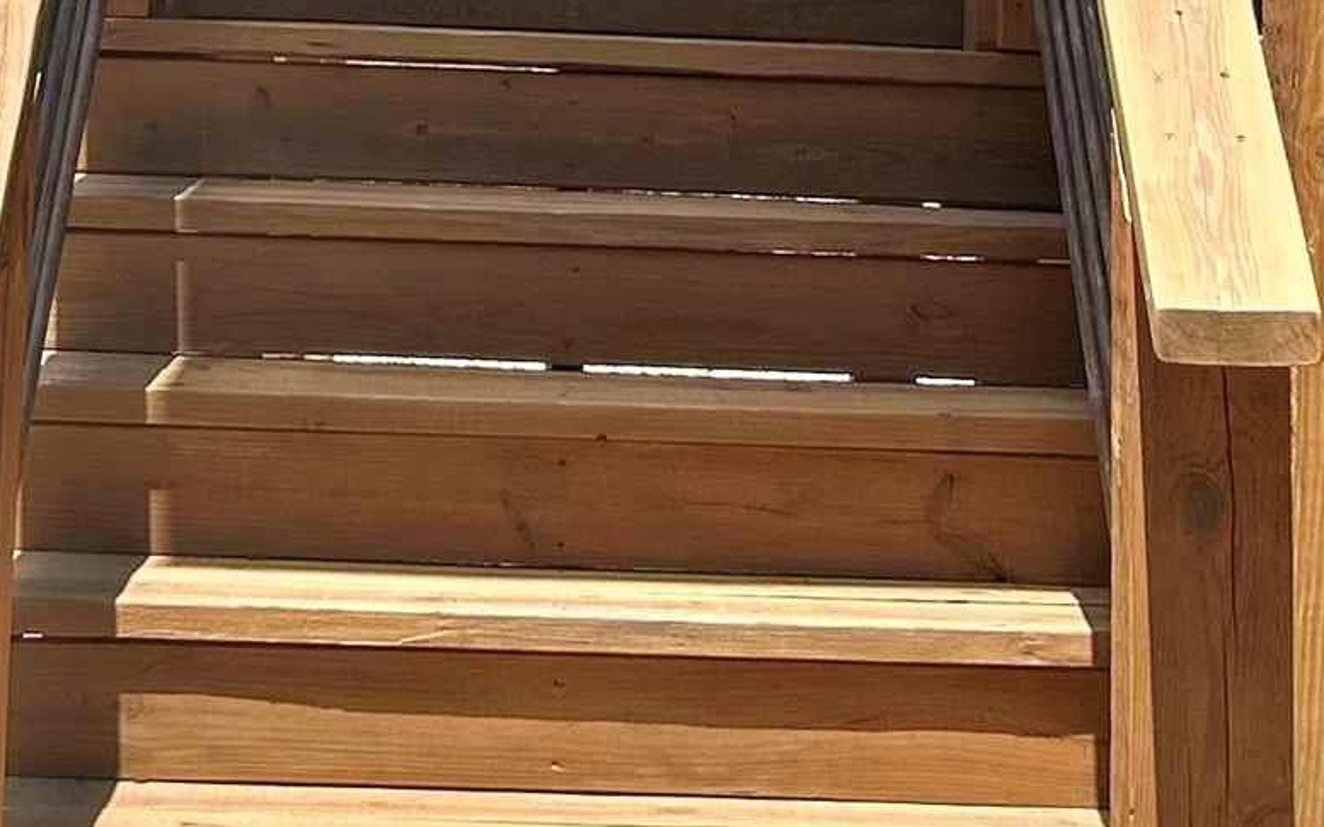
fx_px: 3932
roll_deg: -2.1
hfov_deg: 19.1
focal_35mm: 109
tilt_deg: +4.8
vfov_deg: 11.4
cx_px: 498
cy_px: -494
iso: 50
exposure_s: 1/1669
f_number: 1.5
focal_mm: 5.7
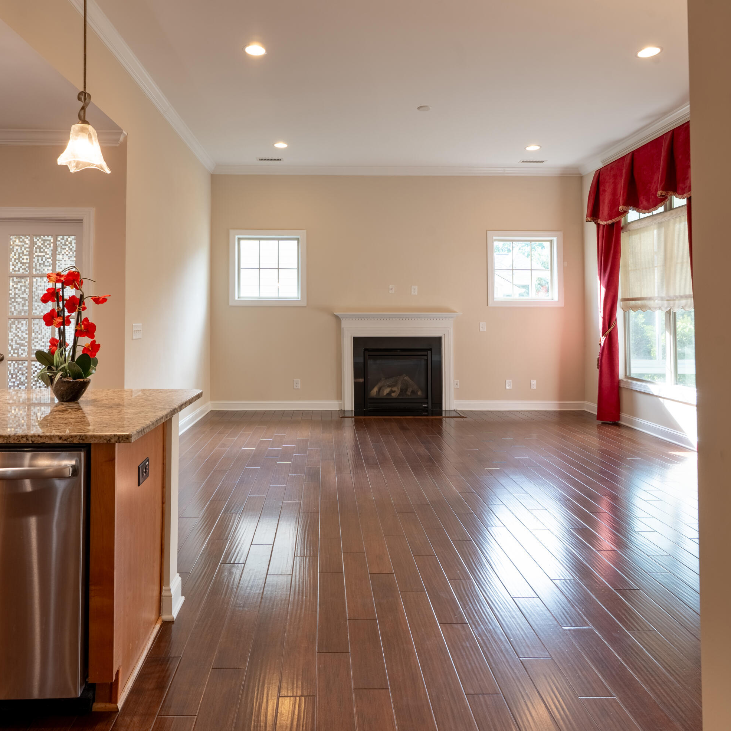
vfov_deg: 69.6
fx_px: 526
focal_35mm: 22
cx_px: 276
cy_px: 371
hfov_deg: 68.6
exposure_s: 1/160
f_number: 9
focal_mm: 17
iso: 250
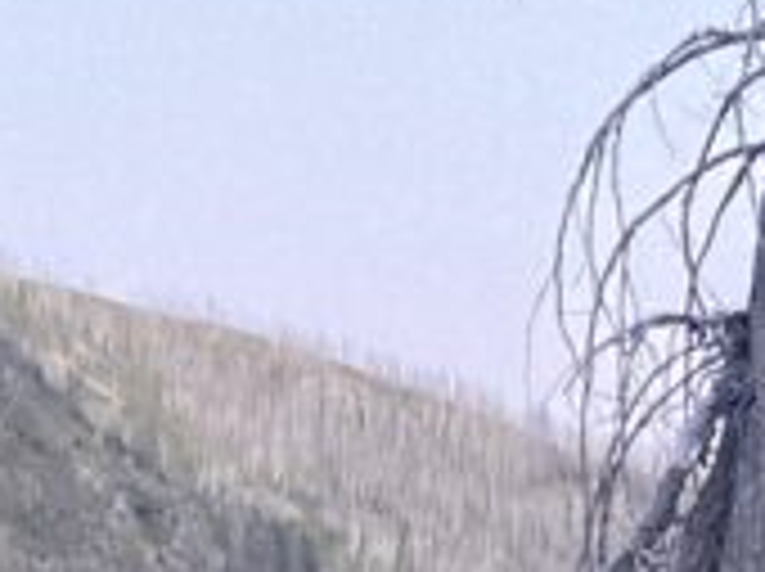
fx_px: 3730
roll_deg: -2.0
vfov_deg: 7.8
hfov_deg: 11.7
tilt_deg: -4.4
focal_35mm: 169
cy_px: 1590
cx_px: 126
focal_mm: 3.99
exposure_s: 1/40
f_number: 1.8
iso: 400
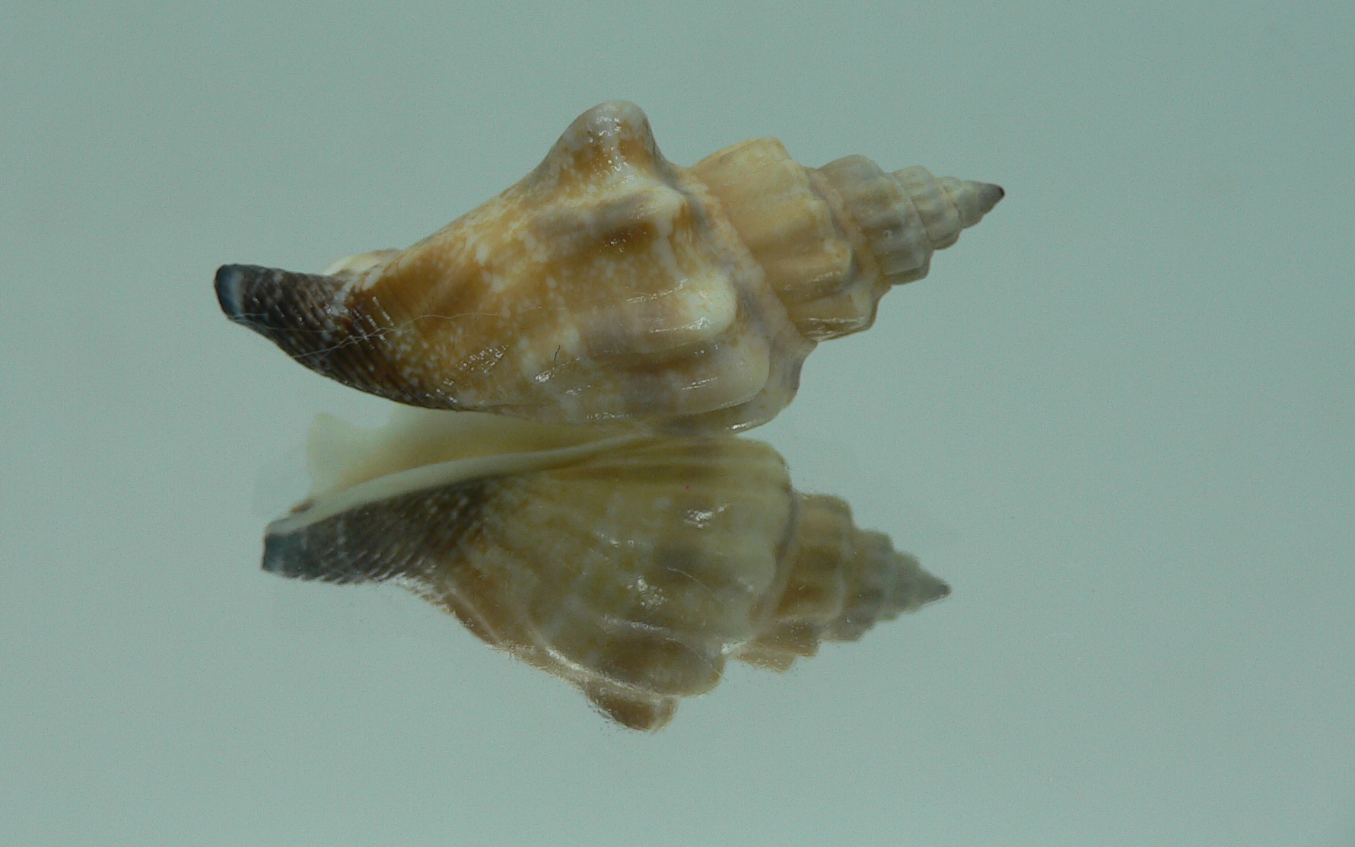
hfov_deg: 47.1
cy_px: 374
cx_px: 602
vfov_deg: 30.5
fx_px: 1551
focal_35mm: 42
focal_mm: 4.6
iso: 80
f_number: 2.8
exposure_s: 1/60
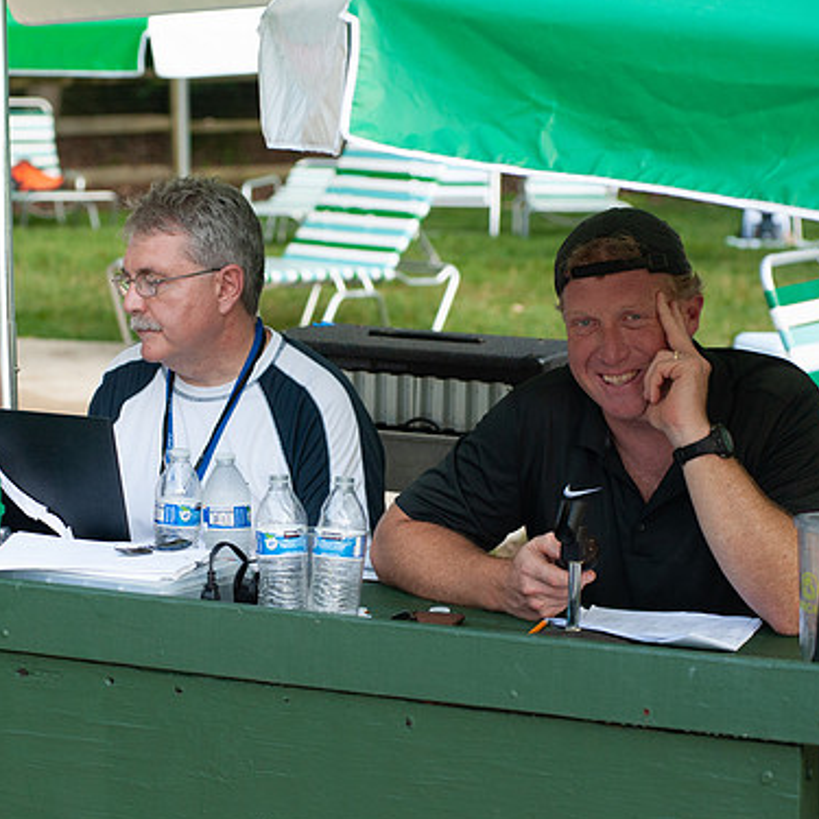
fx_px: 2811
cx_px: 260
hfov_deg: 16.5
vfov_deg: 16.6
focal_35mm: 105
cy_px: 413
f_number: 5.6
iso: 1600
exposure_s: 1/500
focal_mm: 80
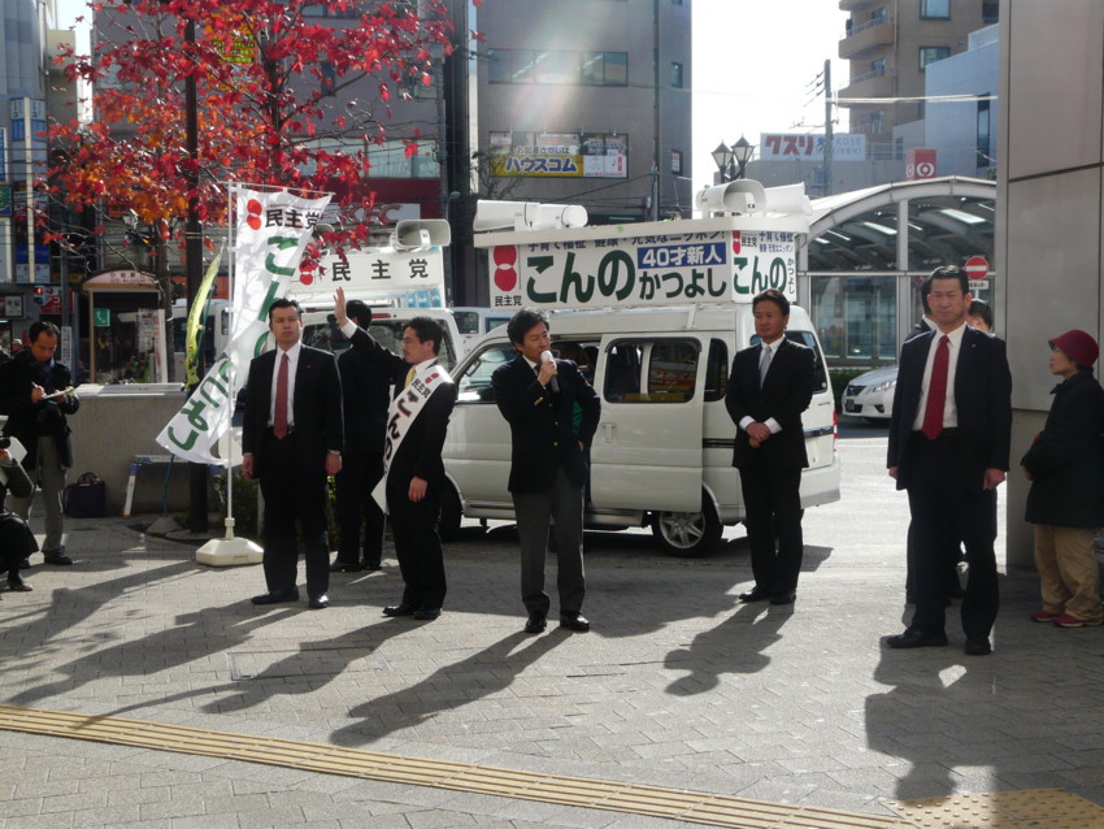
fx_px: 1691
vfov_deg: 27.5
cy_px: 414
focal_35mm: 53
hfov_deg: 36.2
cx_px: 552
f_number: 5.6
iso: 100
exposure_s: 1/320
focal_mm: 8.8
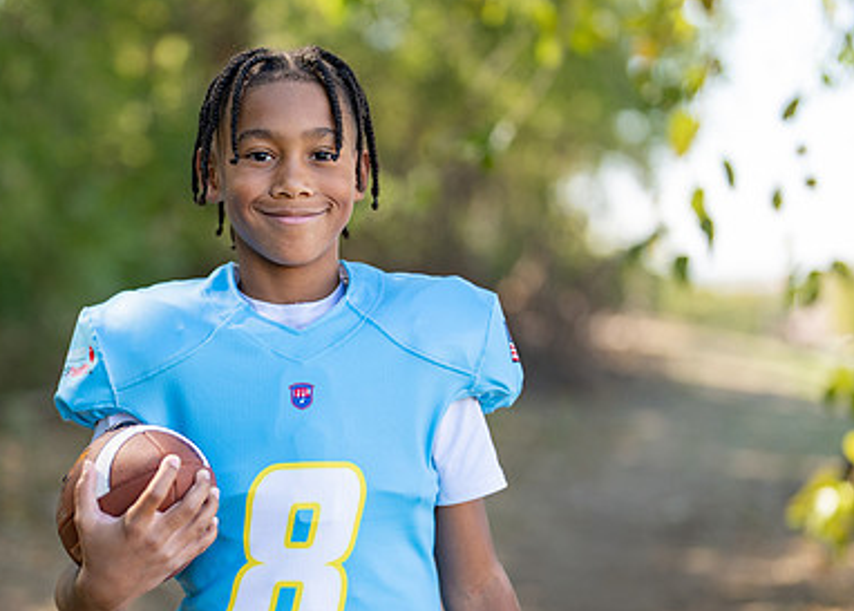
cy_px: 404
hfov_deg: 22.5
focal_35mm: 88
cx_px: 300
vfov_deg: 16.2
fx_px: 2135
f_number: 1.2
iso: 100
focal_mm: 50
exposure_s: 1/1250
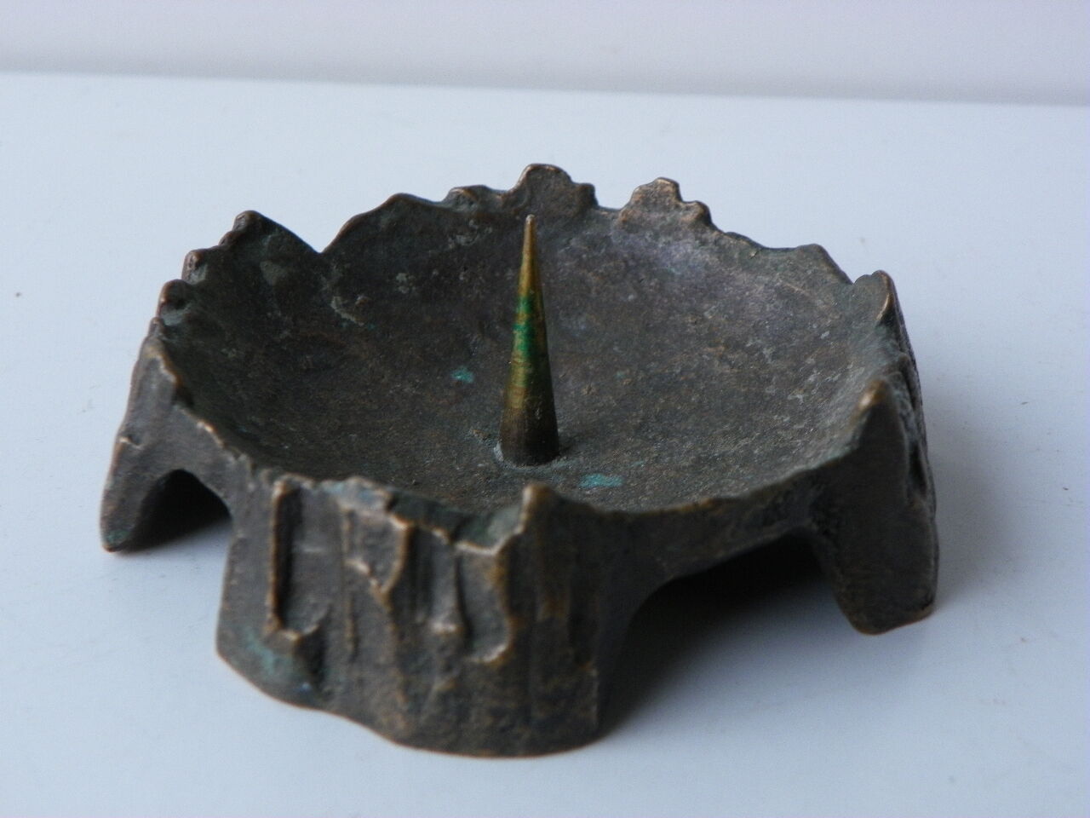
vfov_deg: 28.0
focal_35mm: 52
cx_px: 545
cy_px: 409
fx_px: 1637
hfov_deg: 36.8
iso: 125
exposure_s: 1/40
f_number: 3.5
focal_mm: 9.2
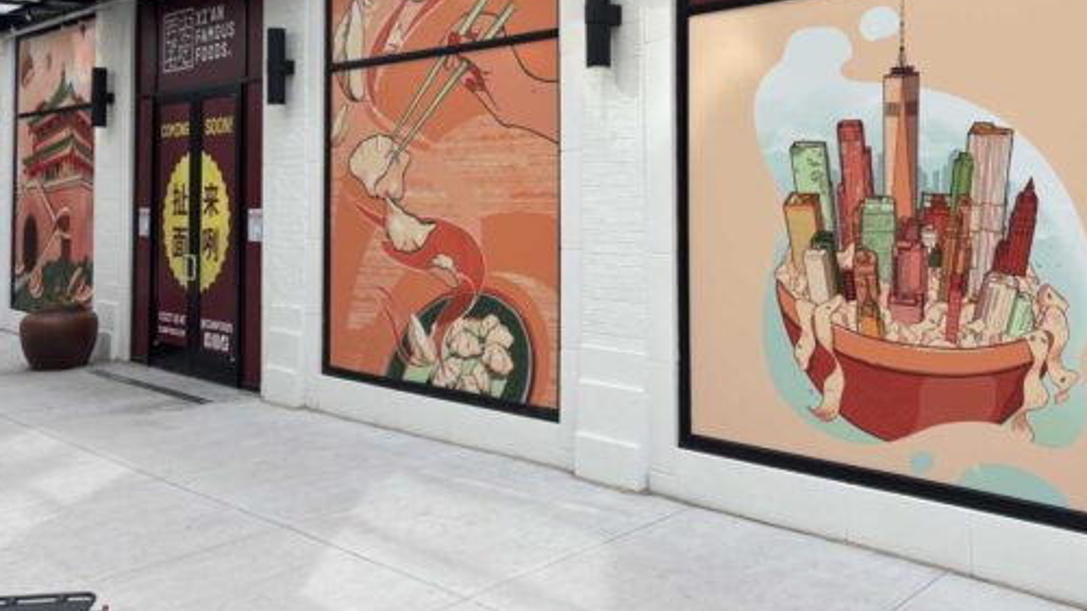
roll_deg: -0.1
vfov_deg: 33.9
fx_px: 980
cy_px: 148
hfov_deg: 57.7
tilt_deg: +2.7
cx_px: 644
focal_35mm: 34
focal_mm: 5.96
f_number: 1.6
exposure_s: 1/978
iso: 50
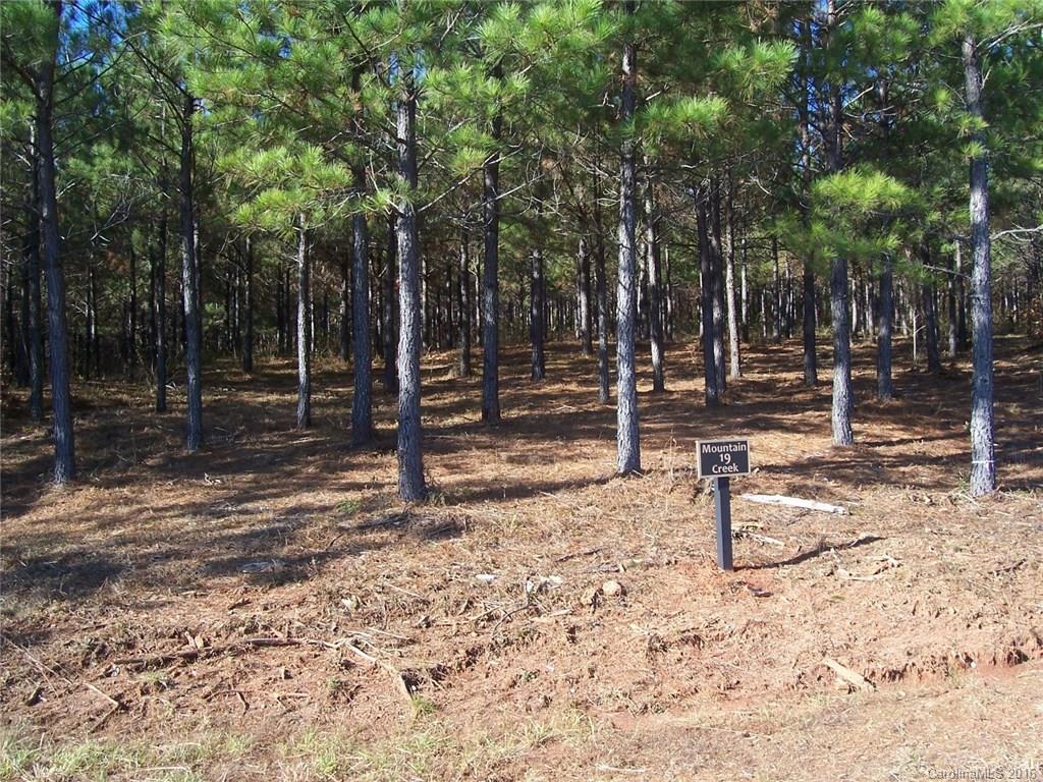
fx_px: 1024
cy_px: 391
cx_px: 522
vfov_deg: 41.8
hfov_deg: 54.0
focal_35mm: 34
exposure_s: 1/125
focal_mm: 5.6
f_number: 5.6
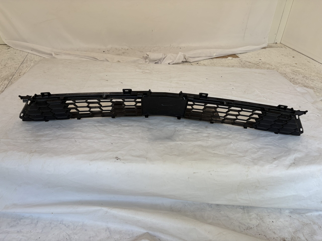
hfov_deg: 67.3
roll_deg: -4.5
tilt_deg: -34.2
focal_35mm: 26
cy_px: 120
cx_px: 161
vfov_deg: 53.1
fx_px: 242
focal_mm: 5.96
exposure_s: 1/166
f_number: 1.6
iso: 40
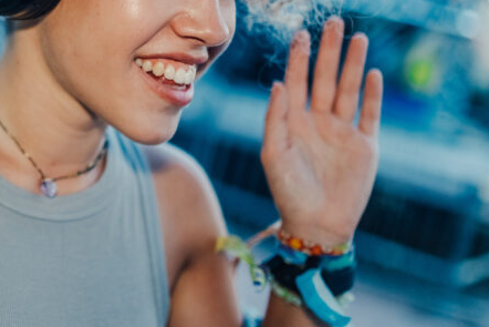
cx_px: -46
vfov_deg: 16.8
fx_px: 1101
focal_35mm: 81
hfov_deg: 23.5
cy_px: 70
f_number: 1.4
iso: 1000
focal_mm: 35
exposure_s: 1/250
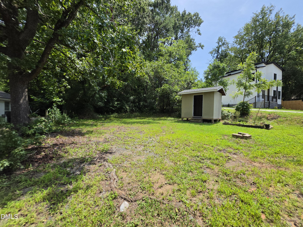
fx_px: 114
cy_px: 114
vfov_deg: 89.9
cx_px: 152
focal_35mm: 13
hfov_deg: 106.2
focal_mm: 2.2
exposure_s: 1/1834
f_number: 1.9
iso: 32
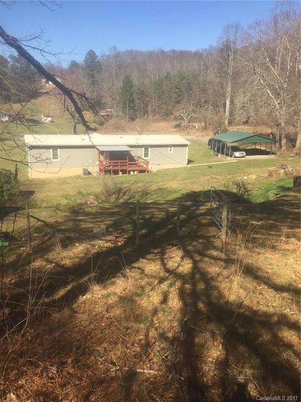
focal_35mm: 29
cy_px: 201
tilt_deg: -15.0
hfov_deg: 48.2
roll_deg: +0.9
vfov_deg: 61.7
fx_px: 336
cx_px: 150
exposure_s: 1/1130
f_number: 2.2
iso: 32
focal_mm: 4.15
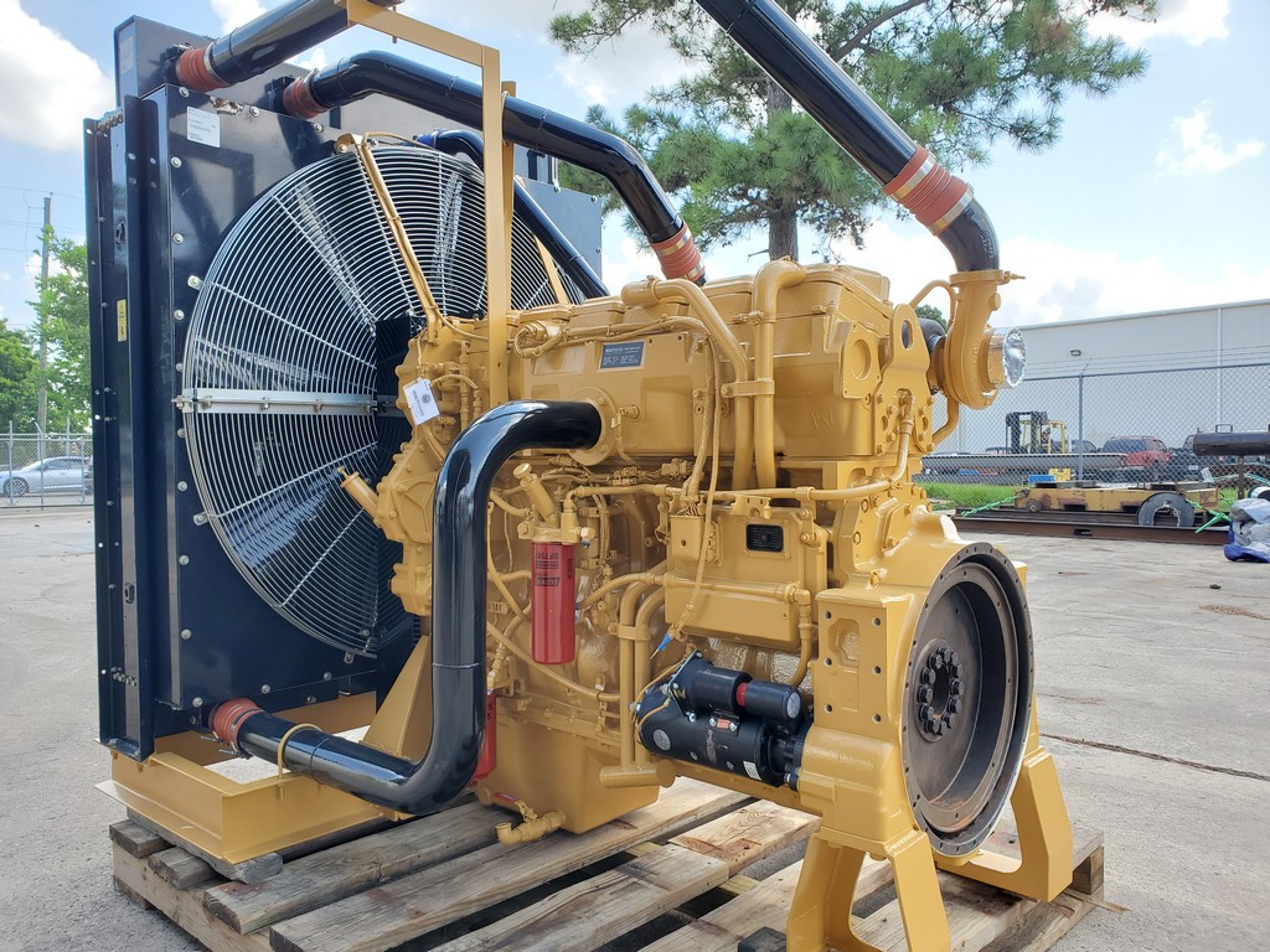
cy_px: 476
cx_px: 635
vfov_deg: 53.1
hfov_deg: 67.3
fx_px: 954
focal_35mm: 26
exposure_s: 1/258
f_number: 2.4
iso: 50
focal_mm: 4.3
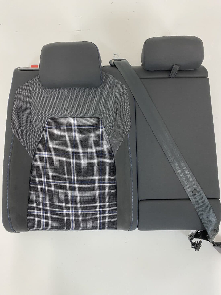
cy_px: 148
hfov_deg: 53.1
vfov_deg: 67.3
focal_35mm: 26
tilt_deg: -79.9
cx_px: 110
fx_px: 221
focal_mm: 4.25
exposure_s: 1/50
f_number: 1.8
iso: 100
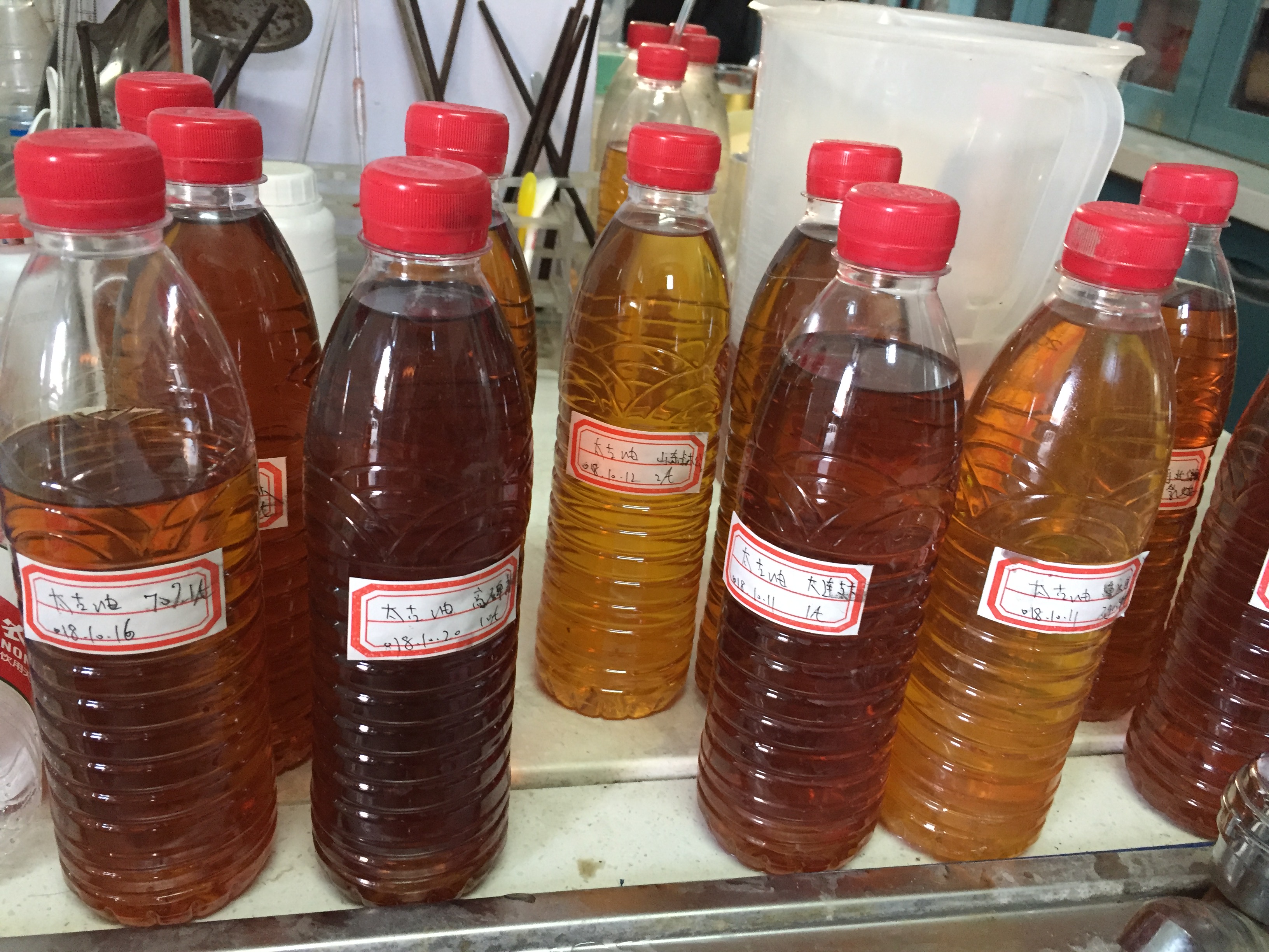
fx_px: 1063
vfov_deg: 48.2
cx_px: 634
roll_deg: -6.6
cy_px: 476
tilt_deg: -26.0
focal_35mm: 29
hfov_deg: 61.7
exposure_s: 1/20
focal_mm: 4.15
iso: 250
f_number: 2.2
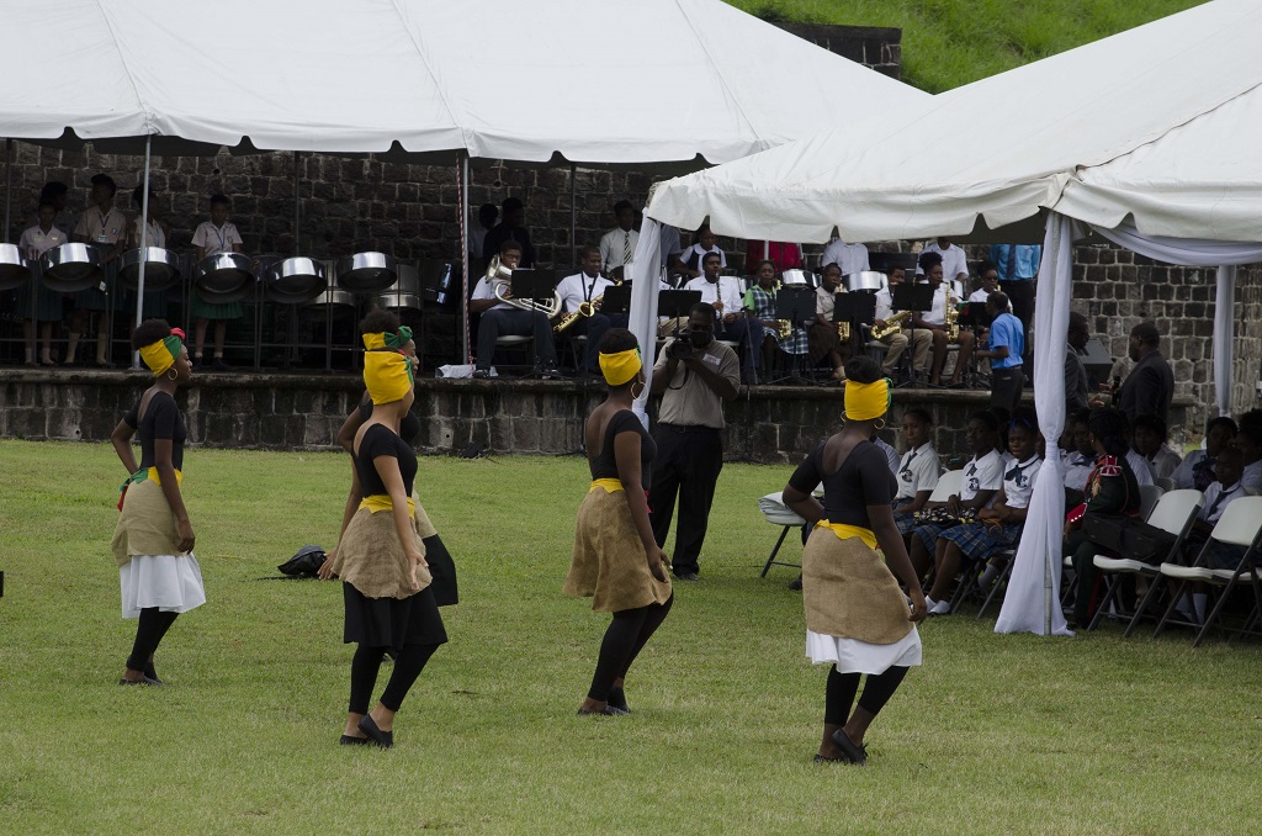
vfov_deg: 9.9
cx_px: 631
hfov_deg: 14.9
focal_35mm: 138
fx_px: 4827
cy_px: 418
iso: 320
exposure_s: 1/640
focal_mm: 92
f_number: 6.3
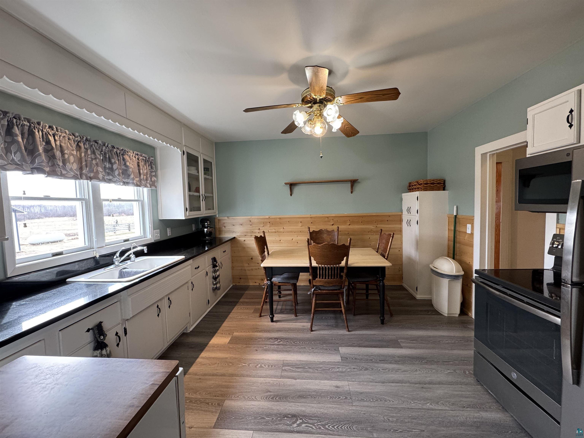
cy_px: 219
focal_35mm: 14
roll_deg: +1.8
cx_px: 292
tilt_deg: -3.2
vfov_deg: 85.7
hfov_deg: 102.1
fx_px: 236
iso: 160
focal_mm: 2.22
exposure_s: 1/60
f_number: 2.2
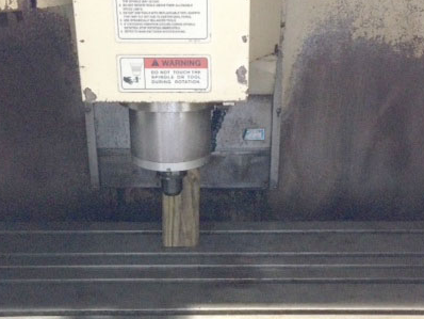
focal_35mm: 53
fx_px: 650
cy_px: 208
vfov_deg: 27.4
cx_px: 217
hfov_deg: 36.1
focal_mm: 4.12
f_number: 2.4
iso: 640
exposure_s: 1/15
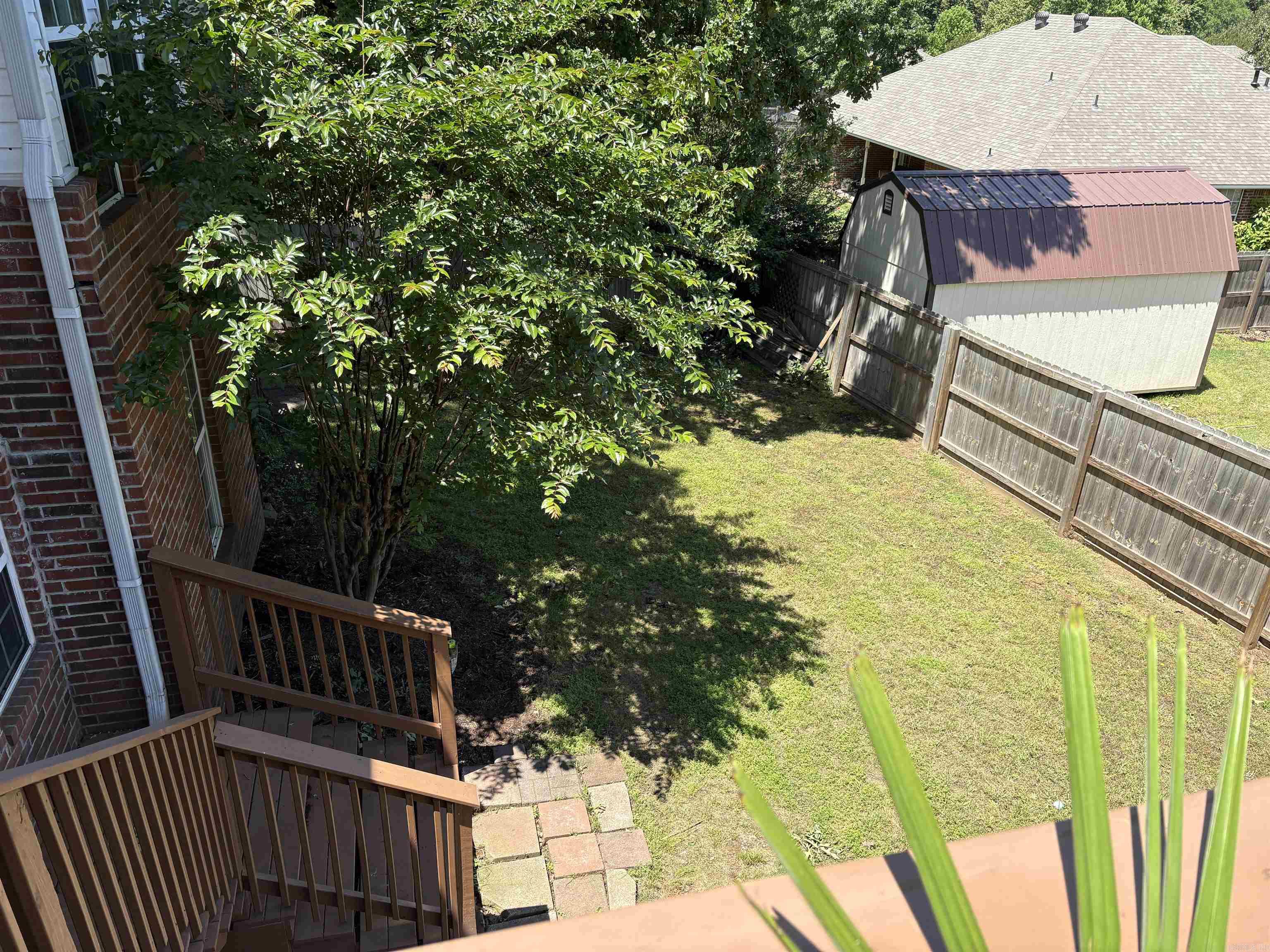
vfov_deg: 53.1
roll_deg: -1.2
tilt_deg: -25.7
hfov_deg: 67.3
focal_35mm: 26
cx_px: 635
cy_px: 476
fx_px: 954
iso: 50
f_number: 1.6
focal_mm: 5.96
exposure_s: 1/1155
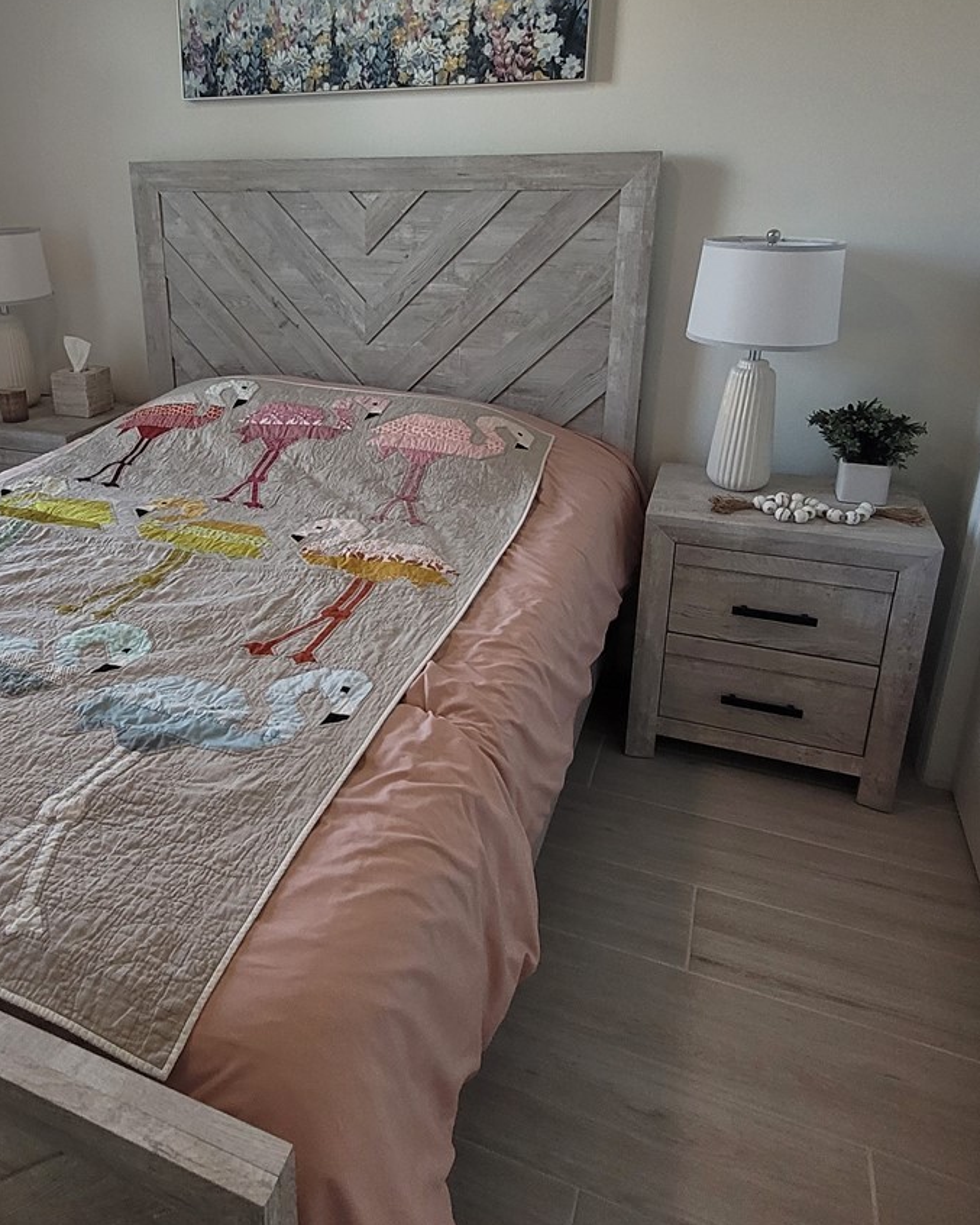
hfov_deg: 57.7
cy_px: 478
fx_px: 870
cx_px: 342
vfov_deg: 69.4
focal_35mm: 24
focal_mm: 1.74
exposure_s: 1/60
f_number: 2.2
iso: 160
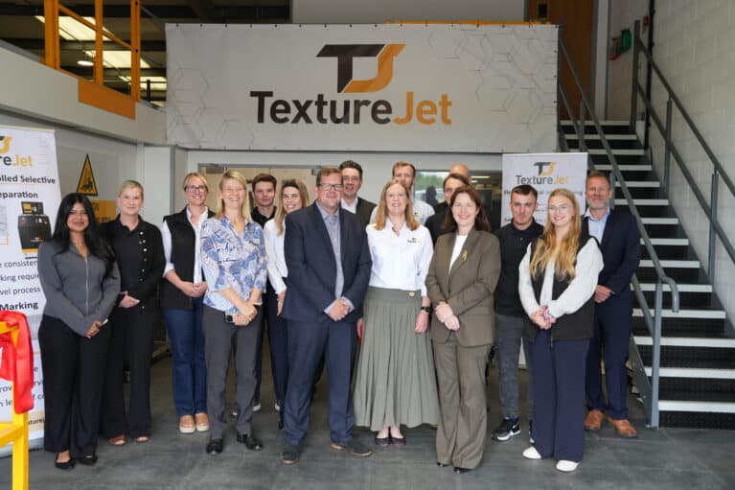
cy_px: 245
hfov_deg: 55.8
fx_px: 694
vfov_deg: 38.9
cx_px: 368
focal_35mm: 34
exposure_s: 1/500
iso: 1000
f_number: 4.5
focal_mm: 34
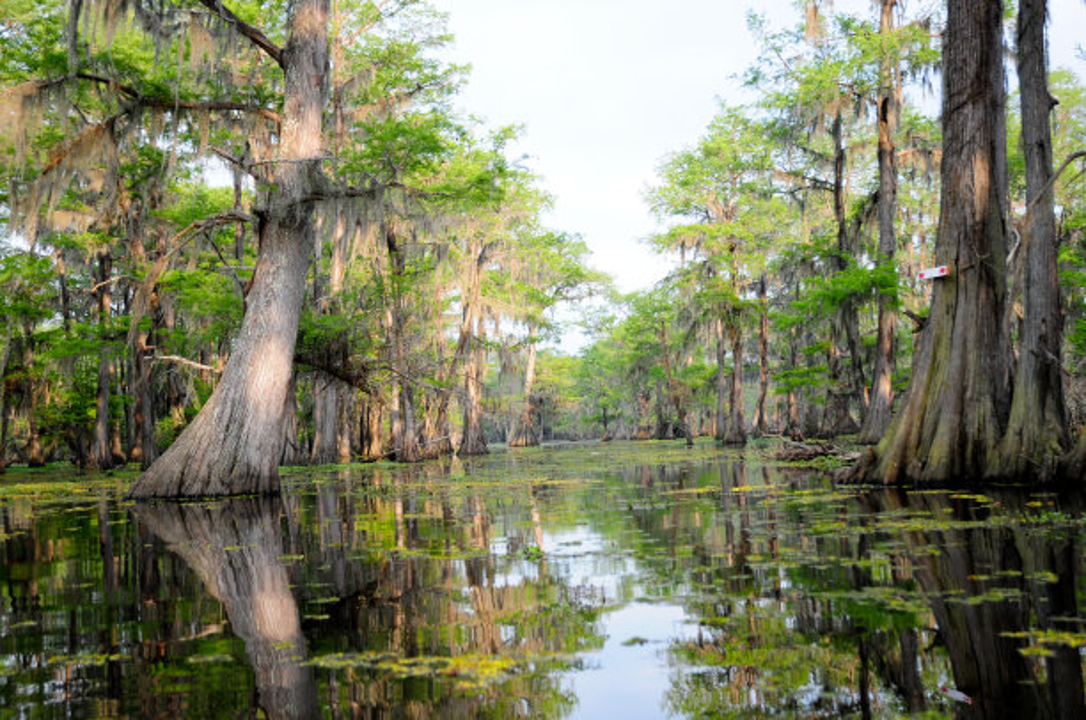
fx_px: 1401
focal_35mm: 46
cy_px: 360
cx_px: 543
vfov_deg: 28.8
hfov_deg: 42.4
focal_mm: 31
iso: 320
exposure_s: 1/250
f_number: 4
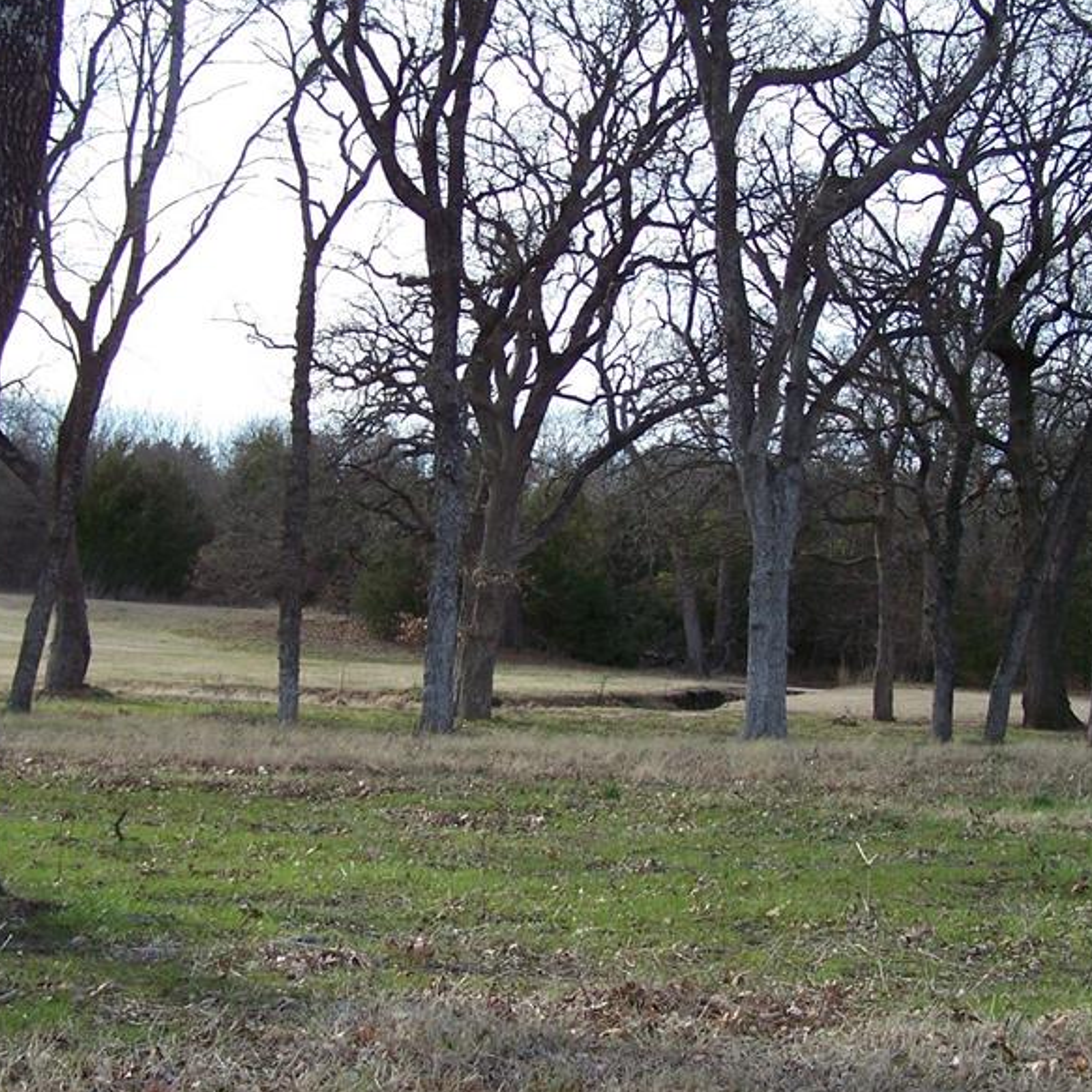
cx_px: 576
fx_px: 2106
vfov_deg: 29.1
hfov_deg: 29.1
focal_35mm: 59
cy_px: 539
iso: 80
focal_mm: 6.3
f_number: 2.8
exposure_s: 1/400
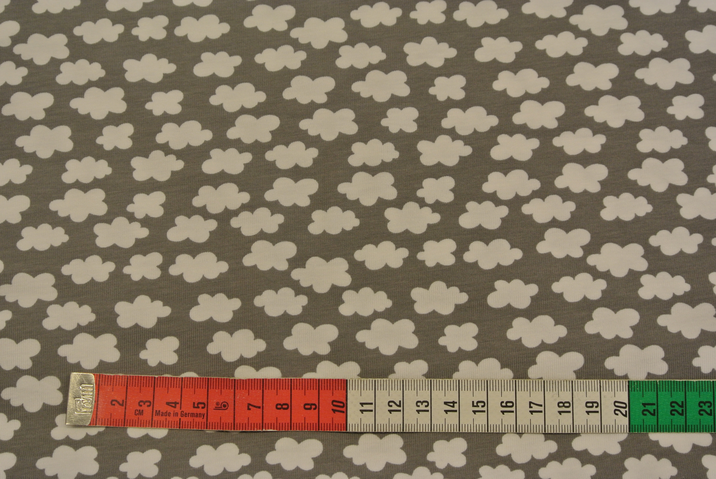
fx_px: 976
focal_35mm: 49
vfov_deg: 27.6
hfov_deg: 40.3
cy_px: 240
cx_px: 358
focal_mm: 18.2
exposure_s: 1/80
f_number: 4.5
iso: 400
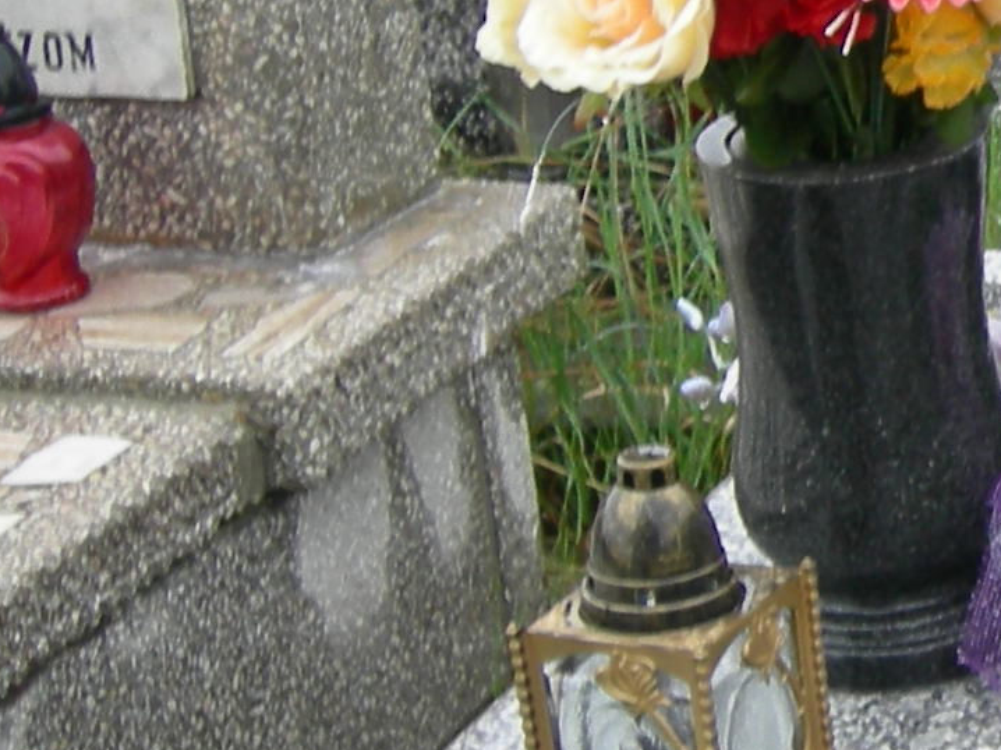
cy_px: 26
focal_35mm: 130
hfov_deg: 14.1
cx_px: 1534
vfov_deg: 11.3
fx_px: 3758
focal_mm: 7.5
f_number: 3
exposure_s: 1/51.5
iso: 64
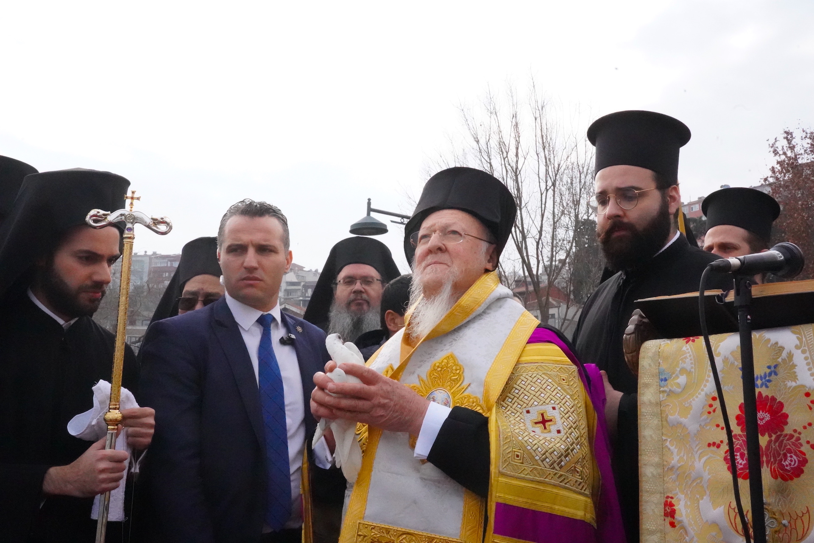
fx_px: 814
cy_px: 272
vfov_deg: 36.9
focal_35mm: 36
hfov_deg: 53.1
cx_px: 407
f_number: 22
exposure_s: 1/4000
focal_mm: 36
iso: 32000
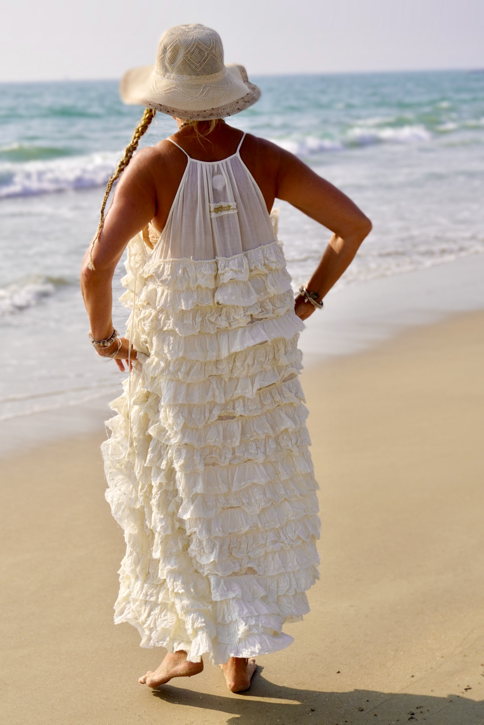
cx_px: 242
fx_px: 1028
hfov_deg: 26.5
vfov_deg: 38.9
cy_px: 362
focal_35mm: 51
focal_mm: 34
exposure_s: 1/800
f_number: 5.6
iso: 100
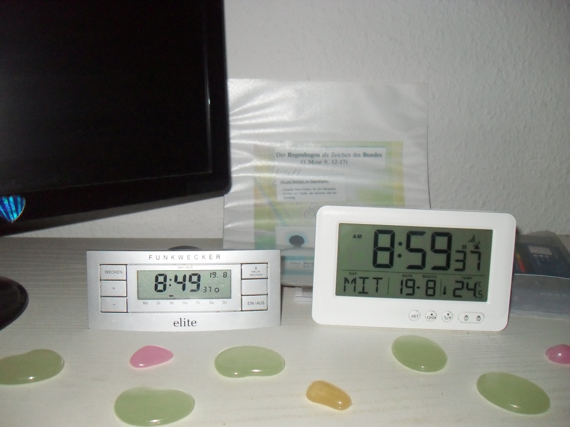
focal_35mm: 35
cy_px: 214
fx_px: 576
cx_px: 285
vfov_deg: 40.7
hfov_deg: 52.6
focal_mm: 6.2
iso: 400
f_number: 2.8
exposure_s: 1/45
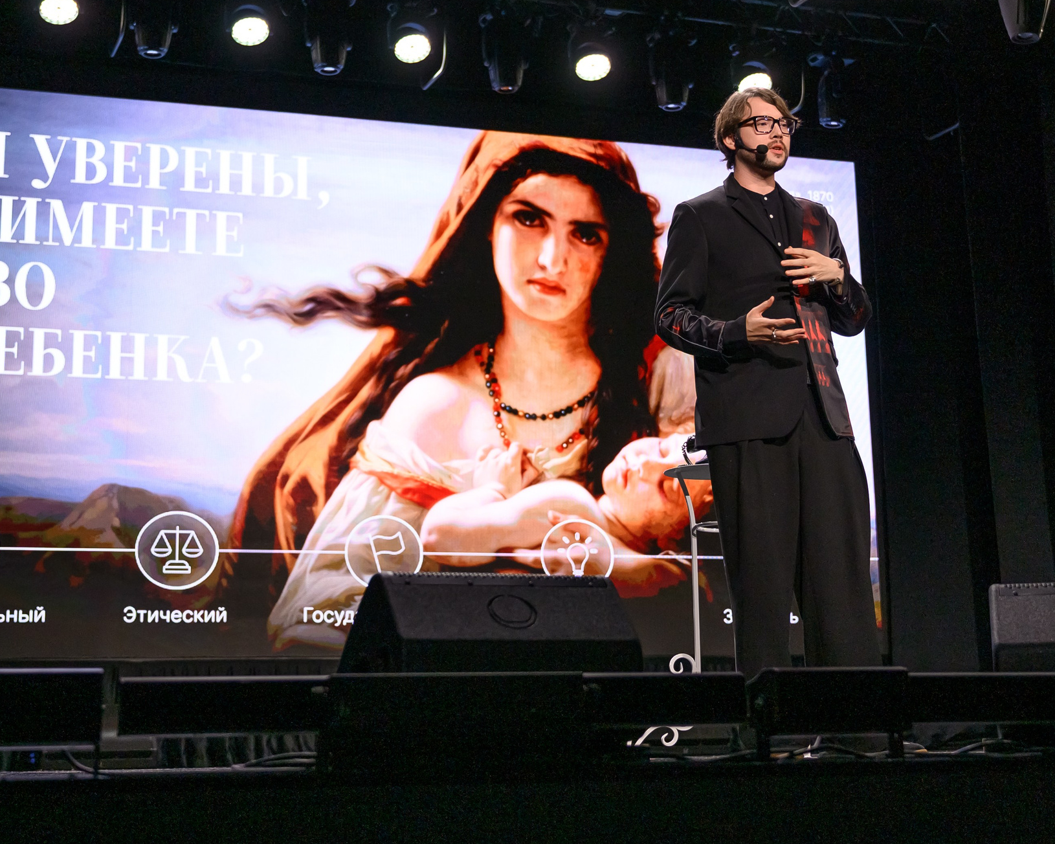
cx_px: 549
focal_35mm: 62
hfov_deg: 30.5
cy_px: 279
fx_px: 1936
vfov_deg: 24.5
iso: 720
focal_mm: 37
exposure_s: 1/200
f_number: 2.8
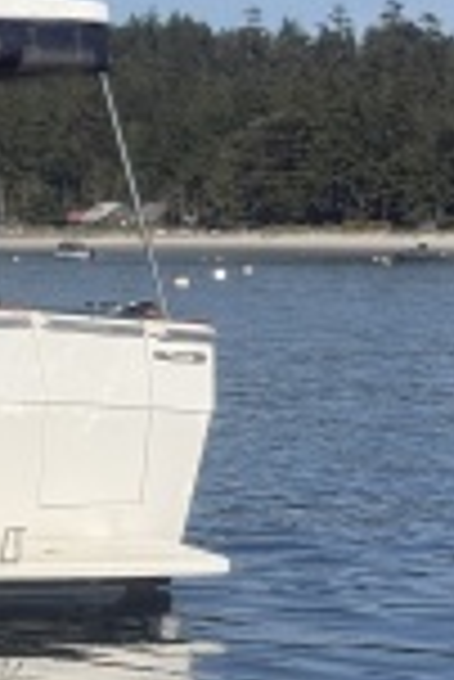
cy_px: 311
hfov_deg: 7.5
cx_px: -474
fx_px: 3321
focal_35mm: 176
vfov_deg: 11.7
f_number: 1.78
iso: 64
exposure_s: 1/8772
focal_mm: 6.76
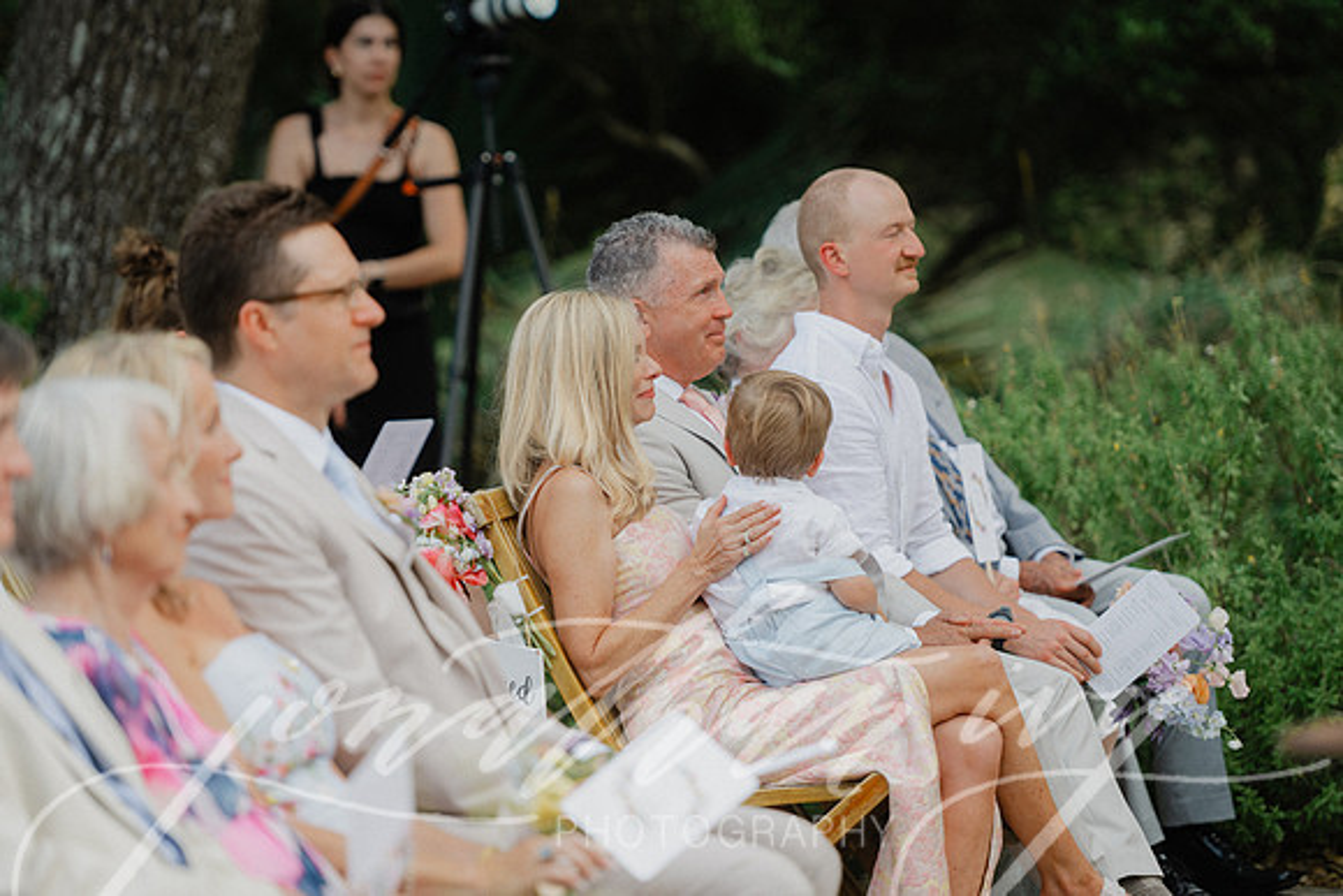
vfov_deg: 8.3
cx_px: 672
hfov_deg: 12.4
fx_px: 6157
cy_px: 448
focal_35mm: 165
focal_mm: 165
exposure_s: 1/800
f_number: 2.8
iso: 200
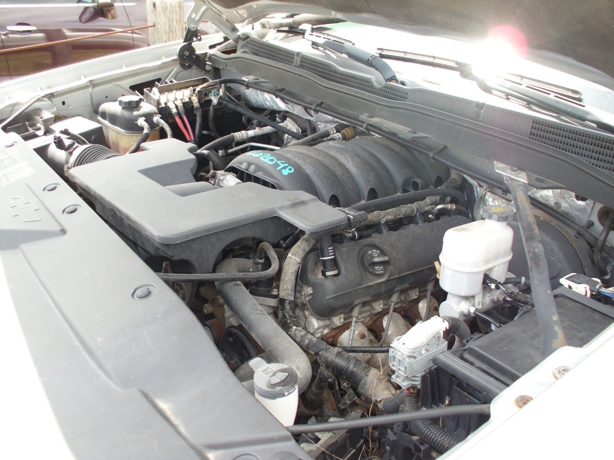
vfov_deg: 37.7
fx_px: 674
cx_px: 307
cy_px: 230
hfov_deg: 49.0
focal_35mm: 38
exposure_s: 1/94
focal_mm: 6.3
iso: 50
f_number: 2.9
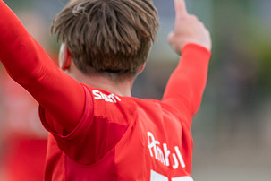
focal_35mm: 862
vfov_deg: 1.6
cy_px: 117
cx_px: 36
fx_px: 6488
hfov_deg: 2.4
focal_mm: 300
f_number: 3.2
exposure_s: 1/1600
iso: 900
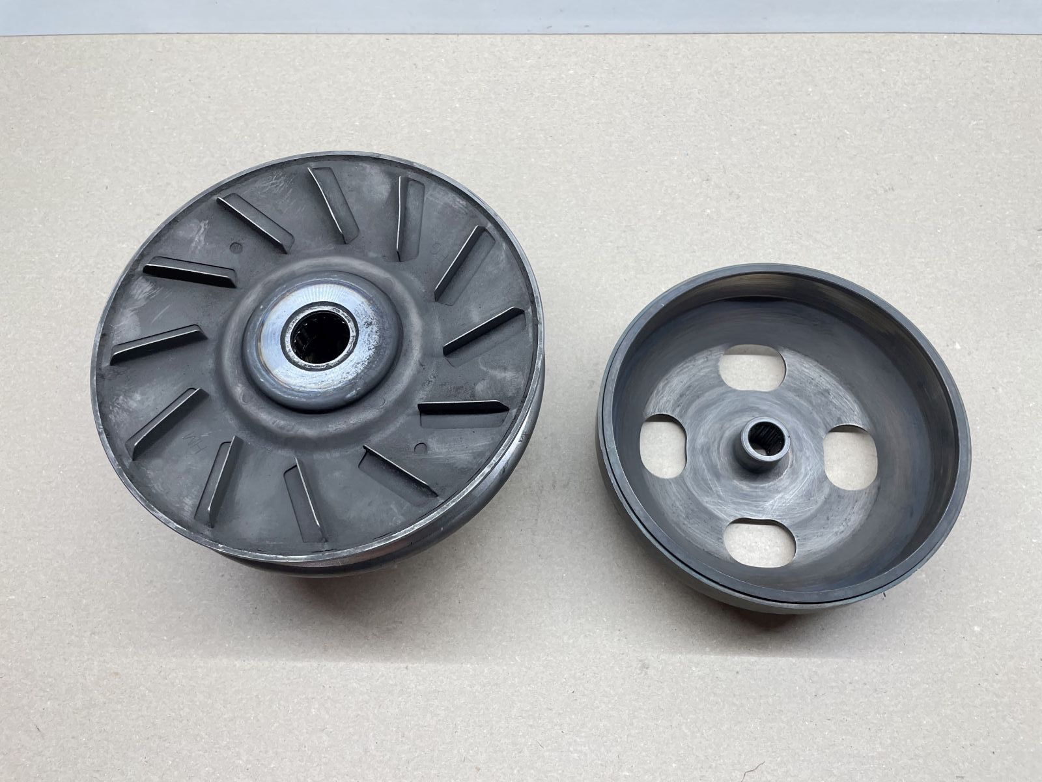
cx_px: 521
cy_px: 391
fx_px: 783
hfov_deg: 67.3
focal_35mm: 26
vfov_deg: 53.1
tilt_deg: -68.0
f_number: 1.6
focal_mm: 4.2
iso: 80
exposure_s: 1/100
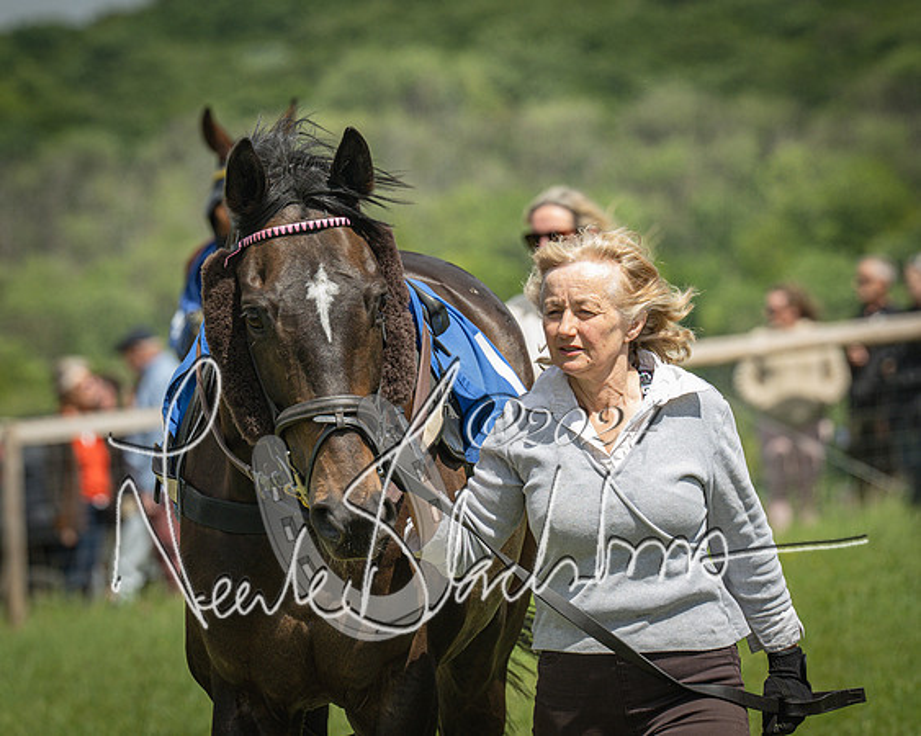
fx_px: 9220
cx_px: 435
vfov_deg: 4.6
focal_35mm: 338
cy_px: 329
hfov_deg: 5.7
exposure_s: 1/1600
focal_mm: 180
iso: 400
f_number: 5
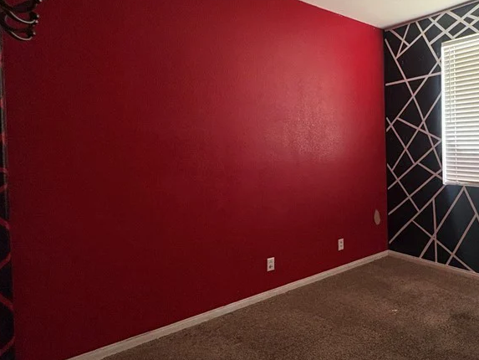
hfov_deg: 63.9
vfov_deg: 54.7
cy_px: 155
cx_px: 377
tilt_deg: -1.3
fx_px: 346
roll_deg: +1.3
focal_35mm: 25
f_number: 2.2
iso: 250
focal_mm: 2.22
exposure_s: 1/61
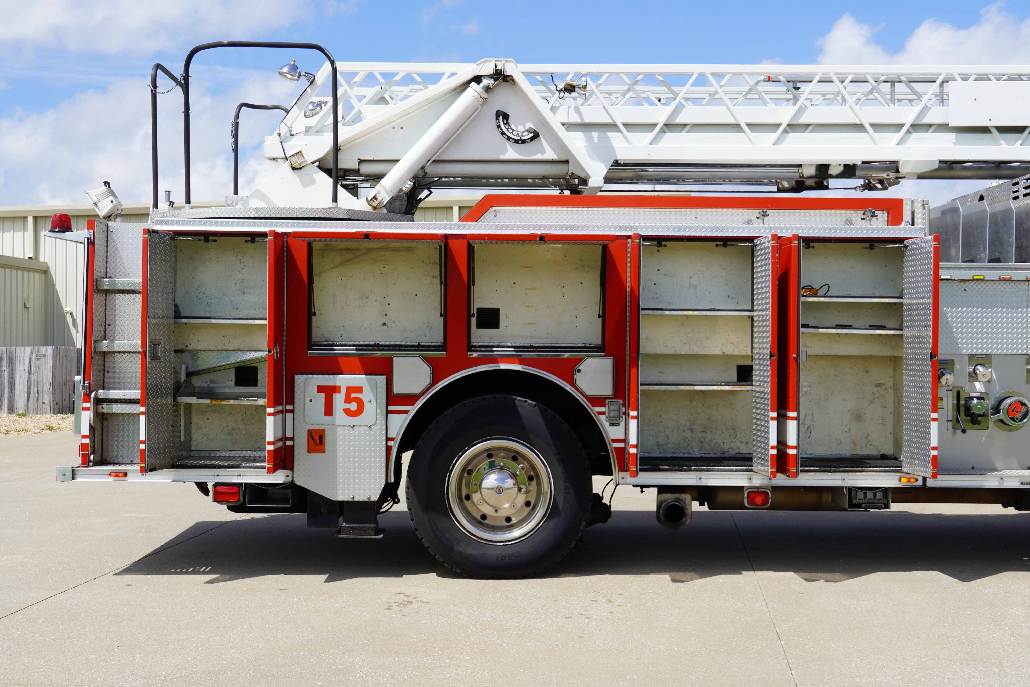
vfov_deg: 28.9
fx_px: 1330
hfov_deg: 42.3
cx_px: 515
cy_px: 344
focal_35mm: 46
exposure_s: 1/160
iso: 100
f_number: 11
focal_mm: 31
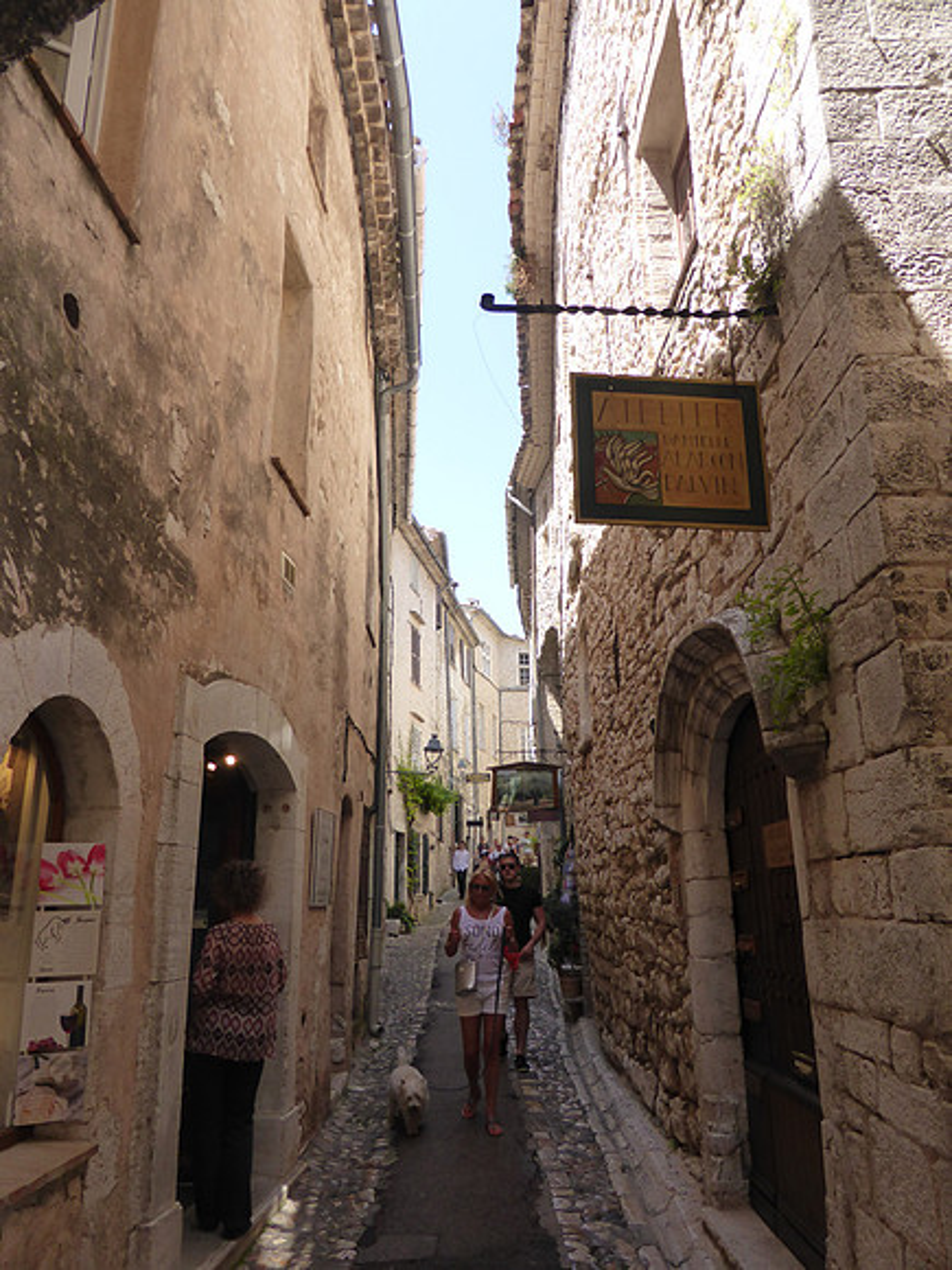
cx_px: 476
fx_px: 917
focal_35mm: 25
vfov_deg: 69.4
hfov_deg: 54.9
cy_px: 635
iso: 160
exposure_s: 1/320
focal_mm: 4.3
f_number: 3.3
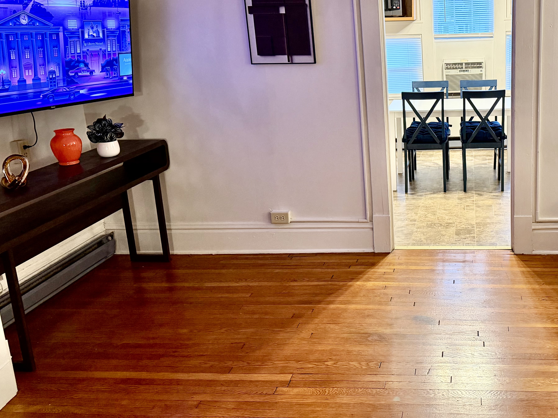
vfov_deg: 37.6
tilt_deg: -14.7
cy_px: 177
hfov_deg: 46.7
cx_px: 438
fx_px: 613
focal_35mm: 38
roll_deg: +2.4
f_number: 1.78
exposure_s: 1/60
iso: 400
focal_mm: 6.76
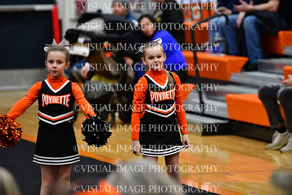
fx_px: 2434
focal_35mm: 300
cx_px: 146
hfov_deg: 6.9
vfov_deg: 4.6
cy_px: 98
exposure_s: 1/800
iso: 4000
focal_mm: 200
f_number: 2.8
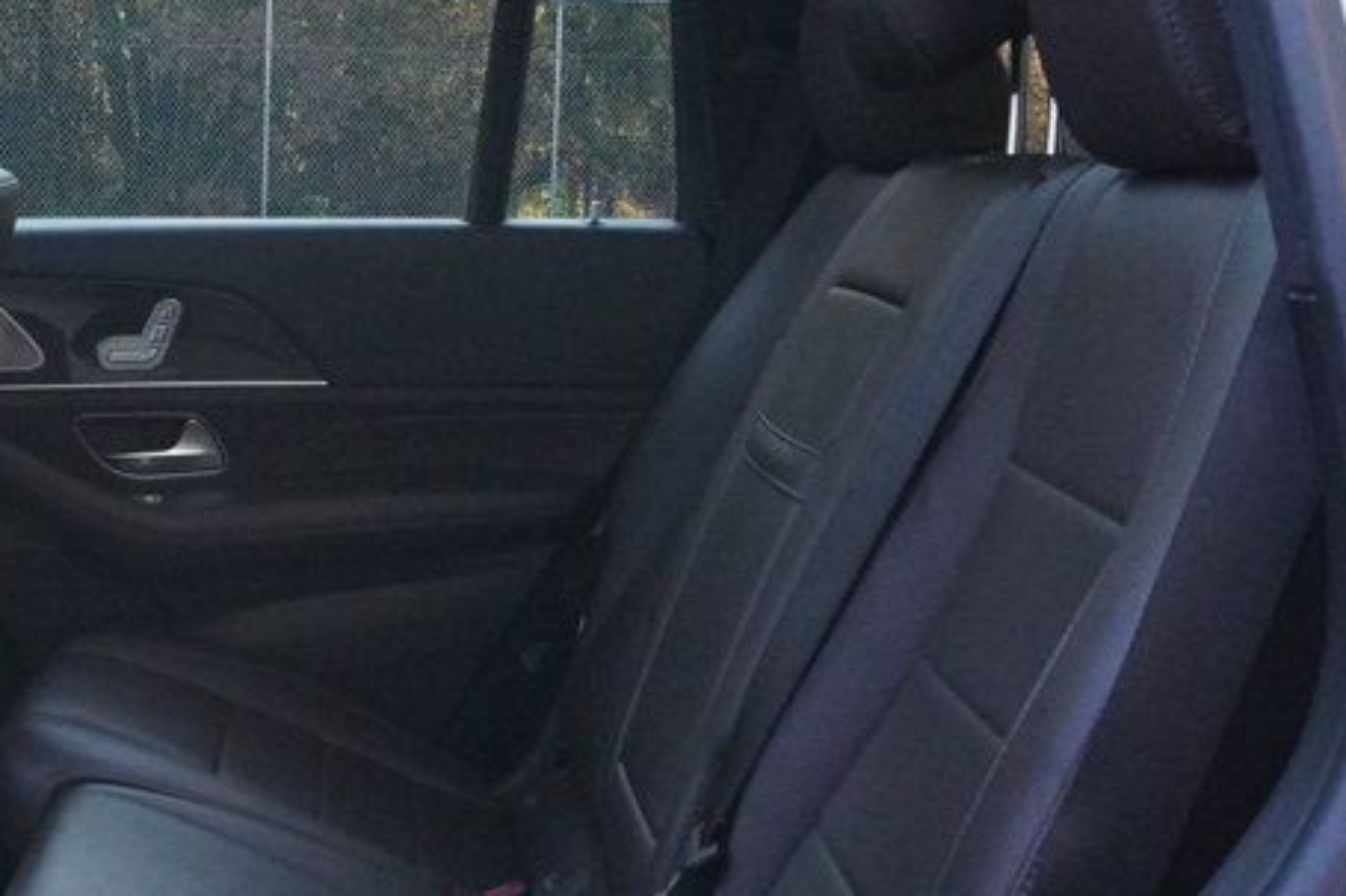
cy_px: 374
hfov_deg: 29.9
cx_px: 109
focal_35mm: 64
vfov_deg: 21.2
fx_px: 2397
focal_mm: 19
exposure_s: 1/250
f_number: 9
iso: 6400
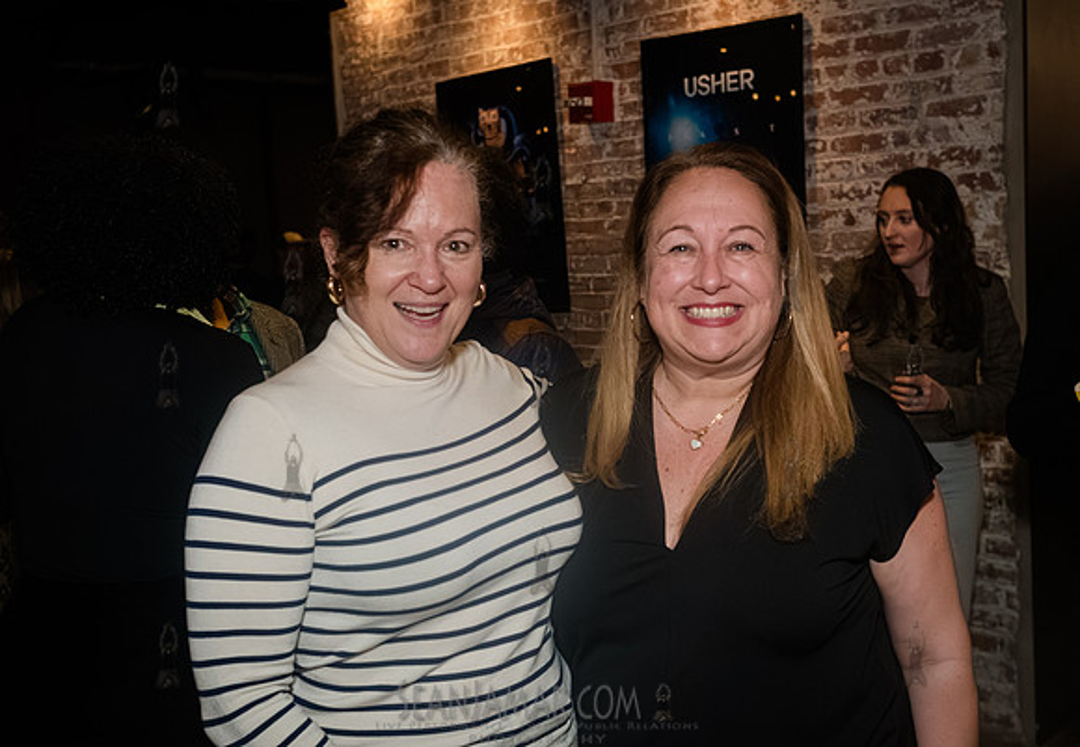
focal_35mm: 40
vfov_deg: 34.2
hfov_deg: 48.0
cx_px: 577
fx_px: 1213
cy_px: 371
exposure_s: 1/400
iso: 8000
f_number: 5
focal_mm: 35
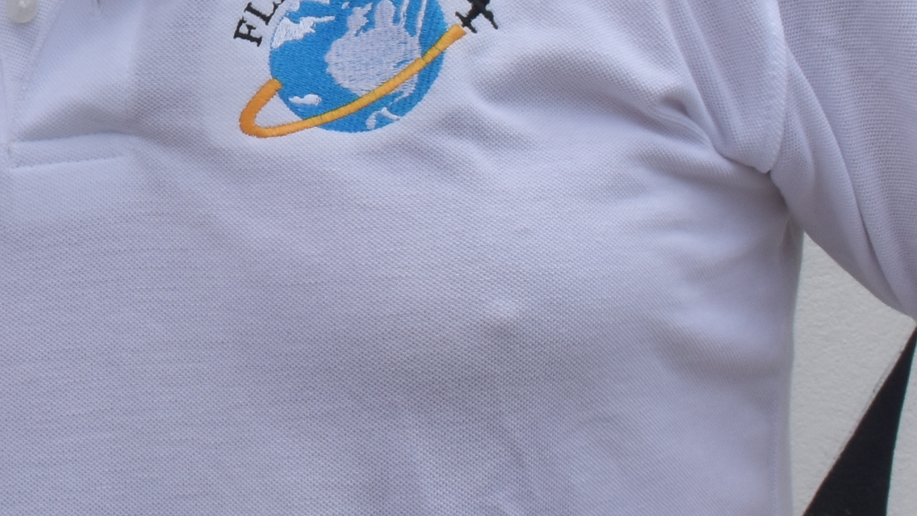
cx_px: -116
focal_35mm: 155
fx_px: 3775
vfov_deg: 7.7
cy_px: -173
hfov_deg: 13.5
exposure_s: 1/400
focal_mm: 23
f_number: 10
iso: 200
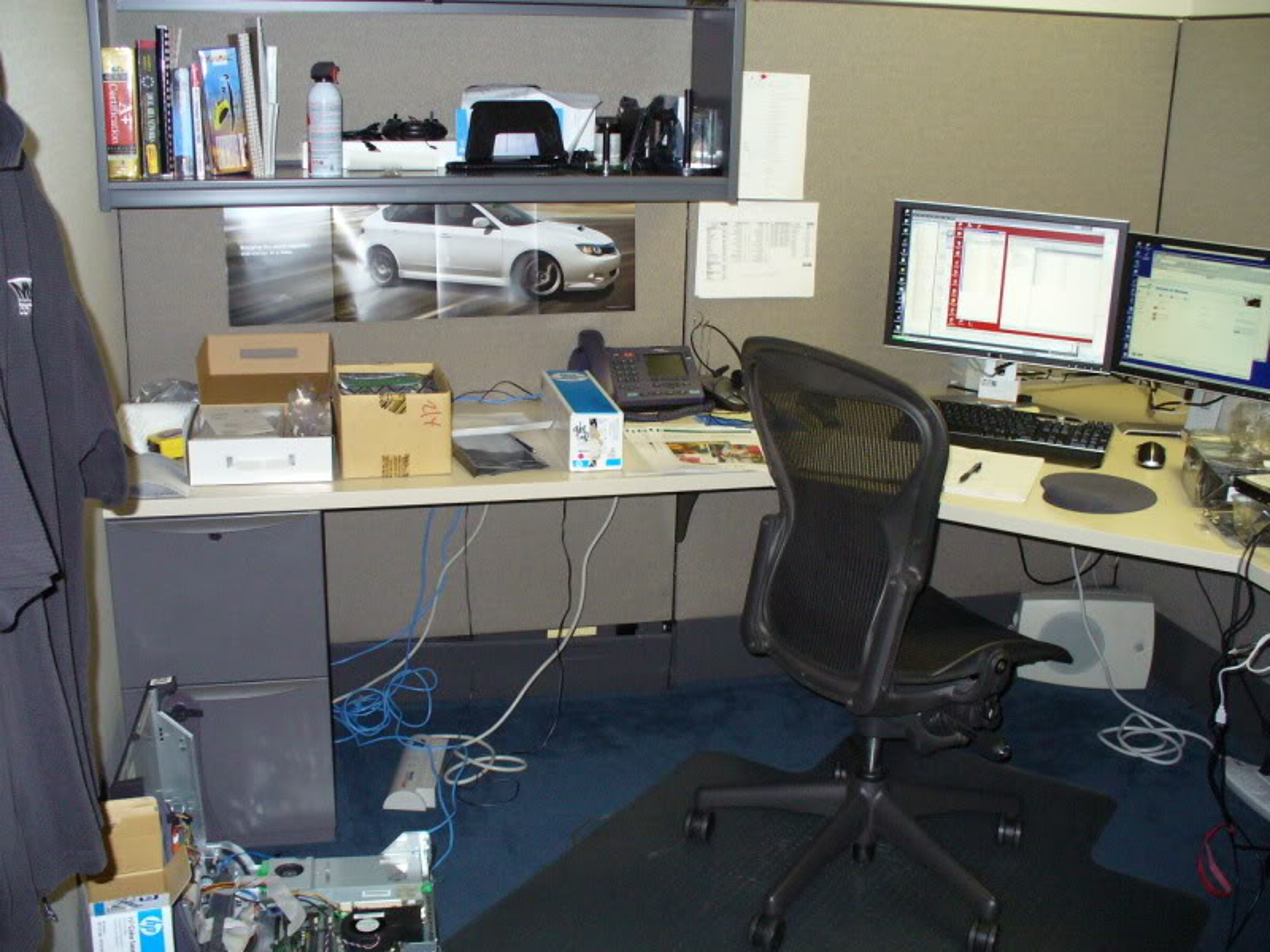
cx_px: 635
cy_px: 476
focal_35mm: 37
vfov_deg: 38.7
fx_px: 1357
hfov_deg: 50.1
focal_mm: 6.1
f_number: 2.8
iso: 300
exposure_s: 1/60
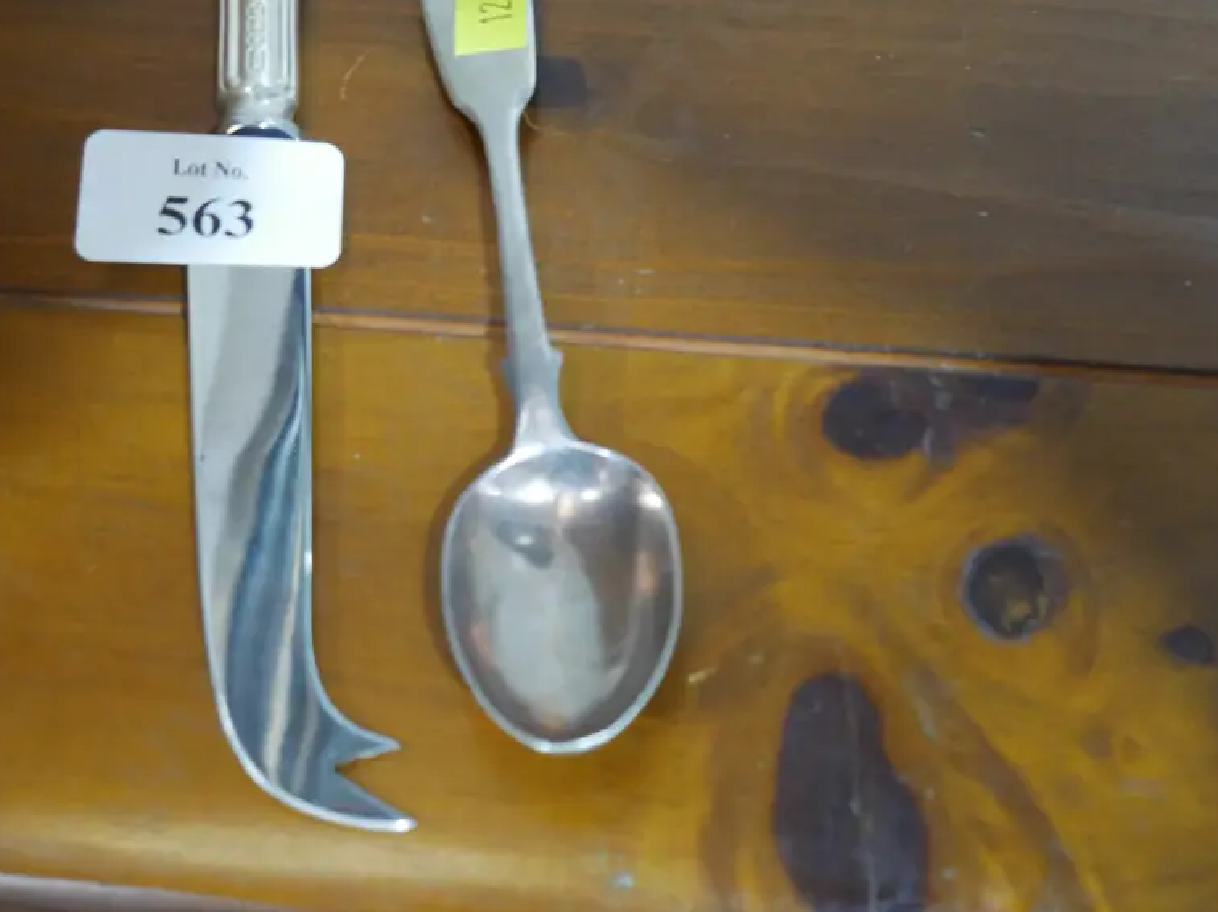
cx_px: 612
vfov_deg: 22.3
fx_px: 2286
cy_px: 175
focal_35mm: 65
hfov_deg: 29.8
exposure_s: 1/60
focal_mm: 24
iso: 1600
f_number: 5.2
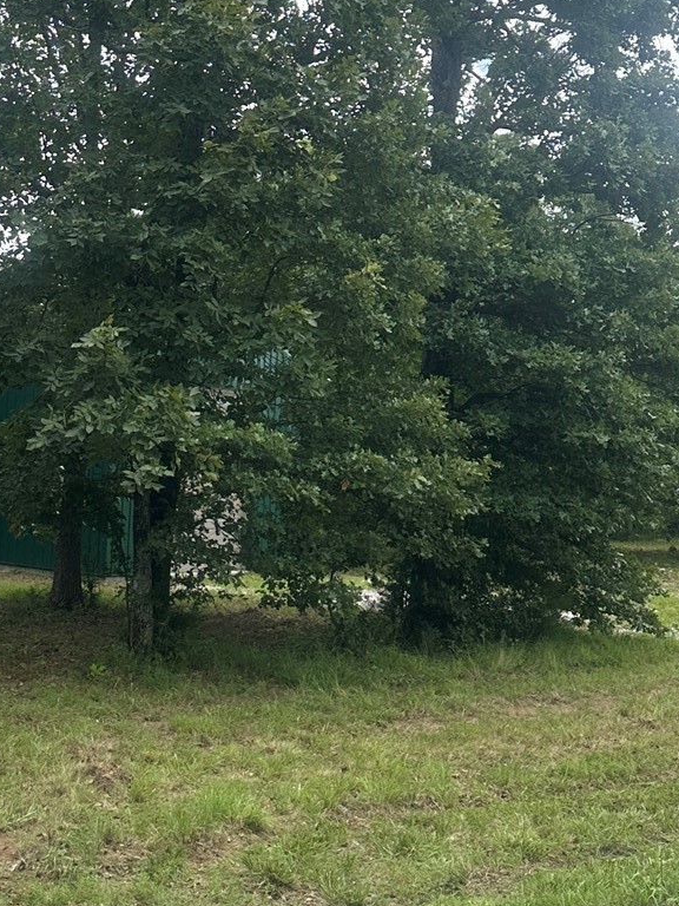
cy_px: 362
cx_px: 45
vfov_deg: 32.1
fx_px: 1569
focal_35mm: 60
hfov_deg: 23.6
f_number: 1.78
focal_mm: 6.86
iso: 80
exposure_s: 1/1029
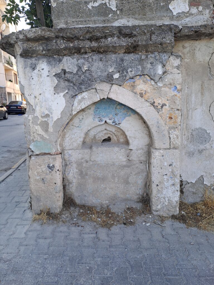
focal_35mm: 25
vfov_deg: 69.4
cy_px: 142
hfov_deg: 54.9
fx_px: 206
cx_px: 107
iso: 32
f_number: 1.8
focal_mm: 4.65
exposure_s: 1/137
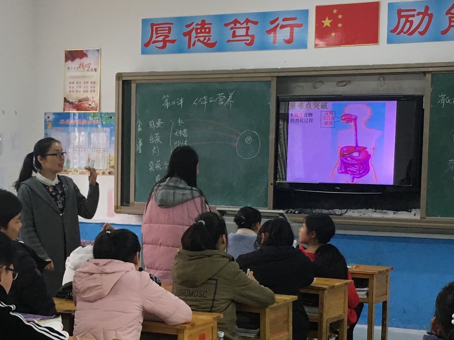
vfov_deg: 18.6
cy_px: 242
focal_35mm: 79
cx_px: 114
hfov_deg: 24.4
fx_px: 1036
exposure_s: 1/33
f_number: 2.2
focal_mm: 4.15
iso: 64
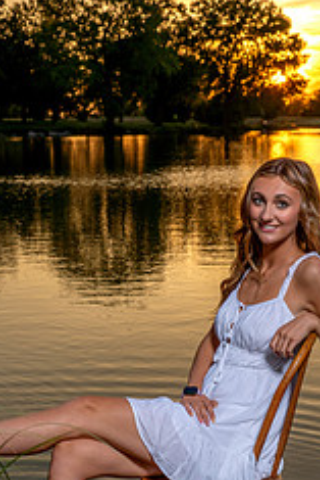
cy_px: 415
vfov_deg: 29.1
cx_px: 132
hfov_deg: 20.3
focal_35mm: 67
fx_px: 892
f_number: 5.6
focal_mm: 35
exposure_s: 1/160
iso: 100
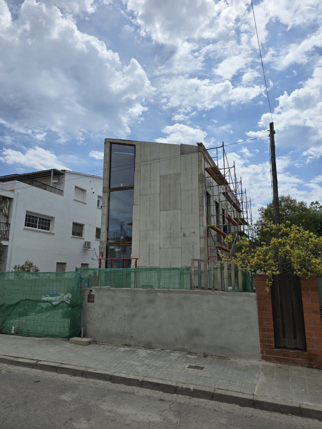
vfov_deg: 73.9
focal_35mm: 23
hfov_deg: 58.9
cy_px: 214
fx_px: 285
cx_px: 161
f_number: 1.7
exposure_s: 1/1497
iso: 12
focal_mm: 6.3
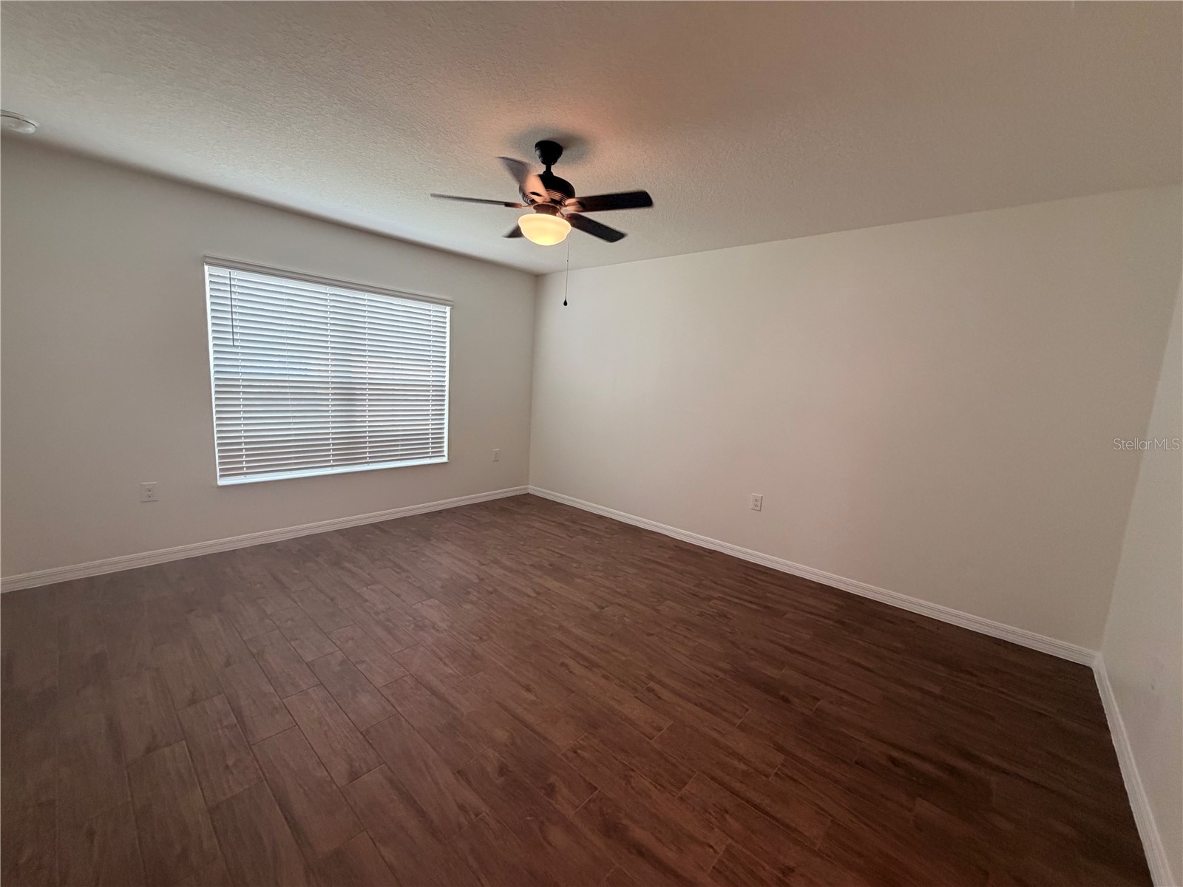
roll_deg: -3.3
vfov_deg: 85.7
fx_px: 478
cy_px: 444
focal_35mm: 14
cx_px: 592
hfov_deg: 102.1
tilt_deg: -8.4
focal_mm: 2.22
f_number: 2.2
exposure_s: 1/120
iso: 320
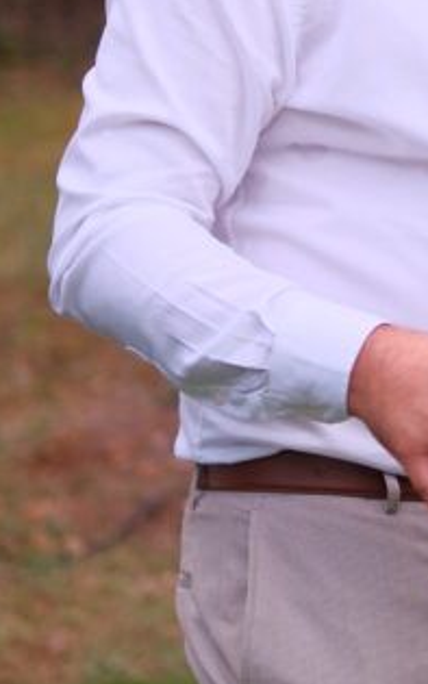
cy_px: -80
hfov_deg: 8.6
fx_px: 2780
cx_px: 596
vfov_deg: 13.7
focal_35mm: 149
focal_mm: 30
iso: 640
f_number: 1.4
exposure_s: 1/450
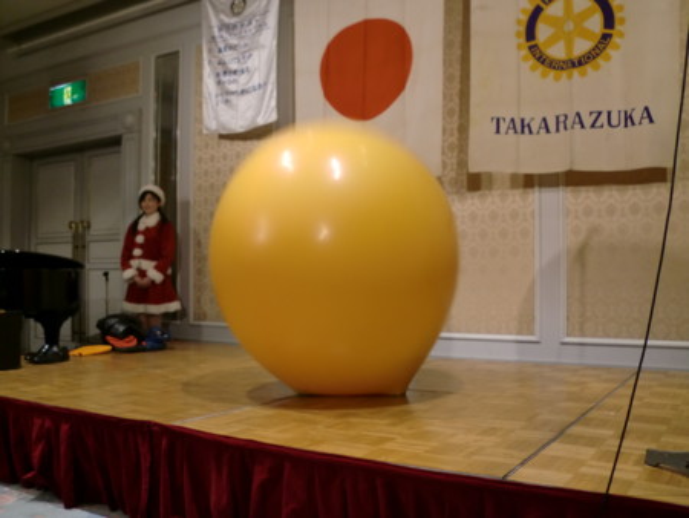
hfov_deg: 52.6
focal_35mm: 35
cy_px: 259
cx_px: 344
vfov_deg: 40.7
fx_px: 697
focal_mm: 6.3
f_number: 3.1
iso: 125
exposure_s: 1/60
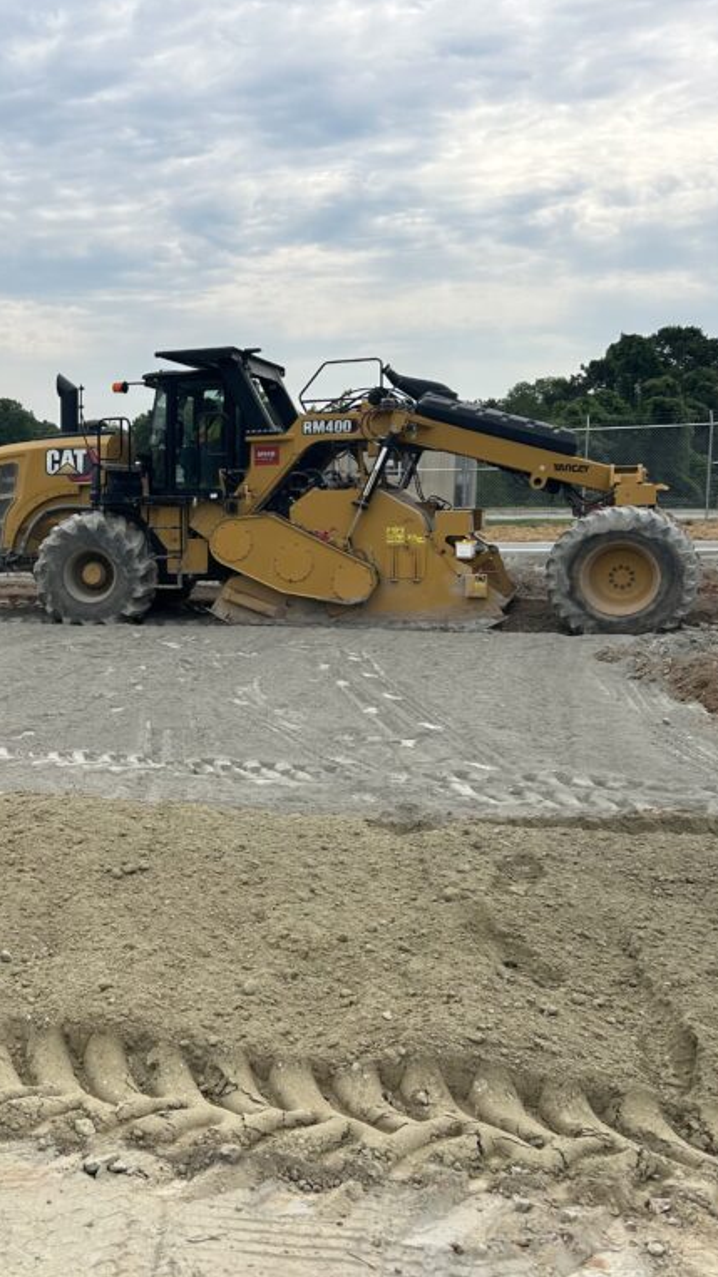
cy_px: 638
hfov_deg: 29.6
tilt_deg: -7.7
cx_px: 47
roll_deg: +1.7
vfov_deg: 52.8
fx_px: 1287
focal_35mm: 38
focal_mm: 5.7
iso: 50
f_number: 1.5
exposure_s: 1/4115
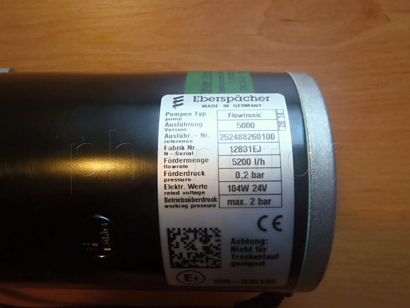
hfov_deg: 63.4
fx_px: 332
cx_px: 205
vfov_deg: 49.7
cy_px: 154
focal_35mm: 28
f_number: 3.5
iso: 200
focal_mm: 5
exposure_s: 1/15
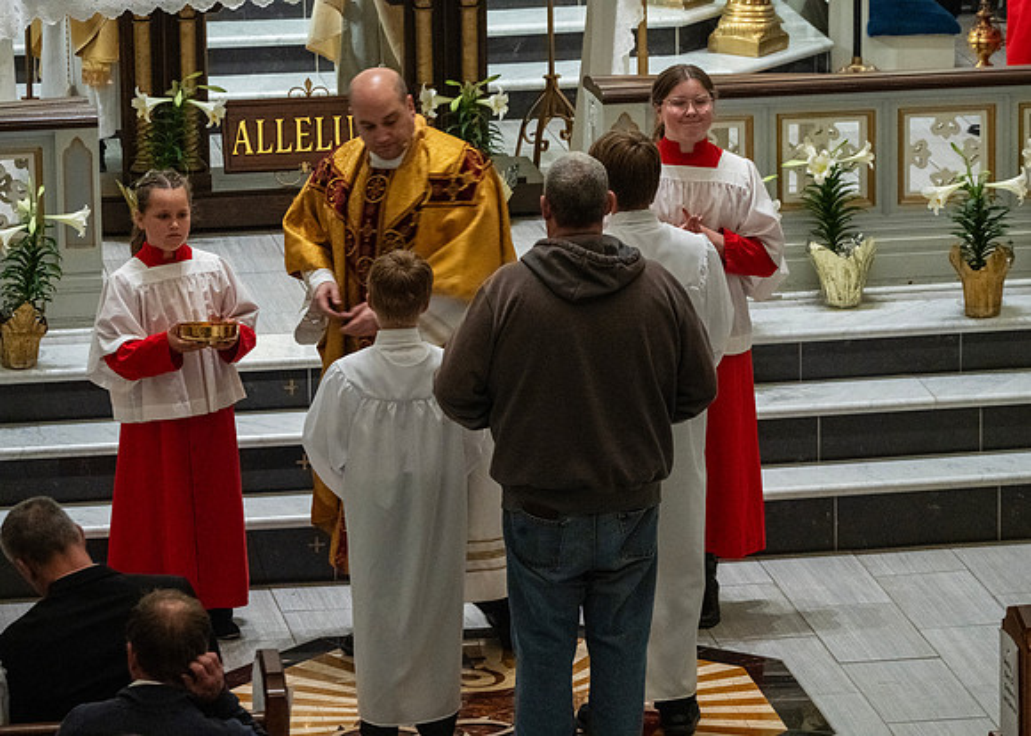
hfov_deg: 9.6
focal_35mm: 210
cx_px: 552
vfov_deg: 6.9
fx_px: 6135
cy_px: 368
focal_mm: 200
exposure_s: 1/60
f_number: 9
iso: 5000
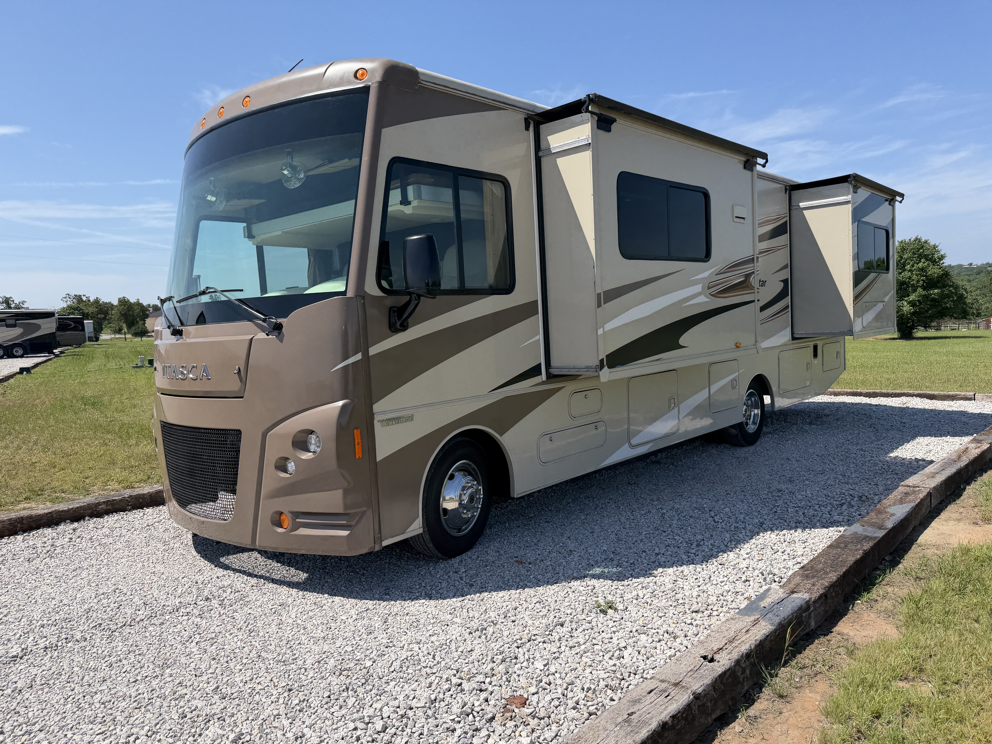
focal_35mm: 24
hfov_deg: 71.6
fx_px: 688
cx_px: 496
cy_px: 372
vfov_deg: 56.8
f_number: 1.78
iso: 80
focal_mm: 6.76
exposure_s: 1/4167
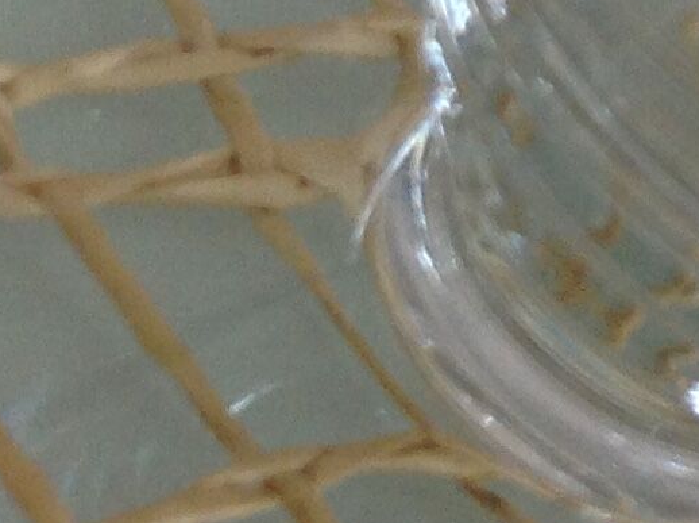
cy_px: -595
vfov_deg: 8.0
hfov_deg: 10.4
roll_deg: -38.4
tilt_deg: -17.8
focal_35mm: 175
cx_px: 1397
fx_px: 3529
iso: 64
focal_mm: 4.28
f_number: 2.4
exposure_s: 1/60
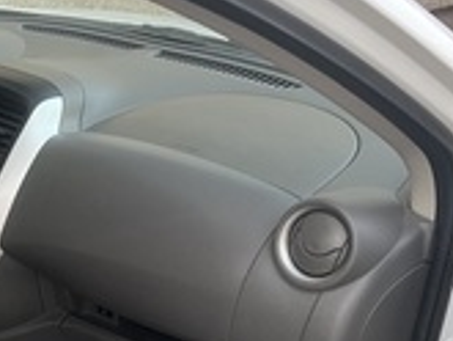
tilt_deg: -27.1
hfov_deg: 24.5
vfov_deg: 20.0
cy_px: 323
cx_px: -92
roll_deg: +3.1
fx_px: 943
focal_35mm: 72
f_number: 1.5
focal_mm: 5.7
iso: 125
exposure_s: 1/71
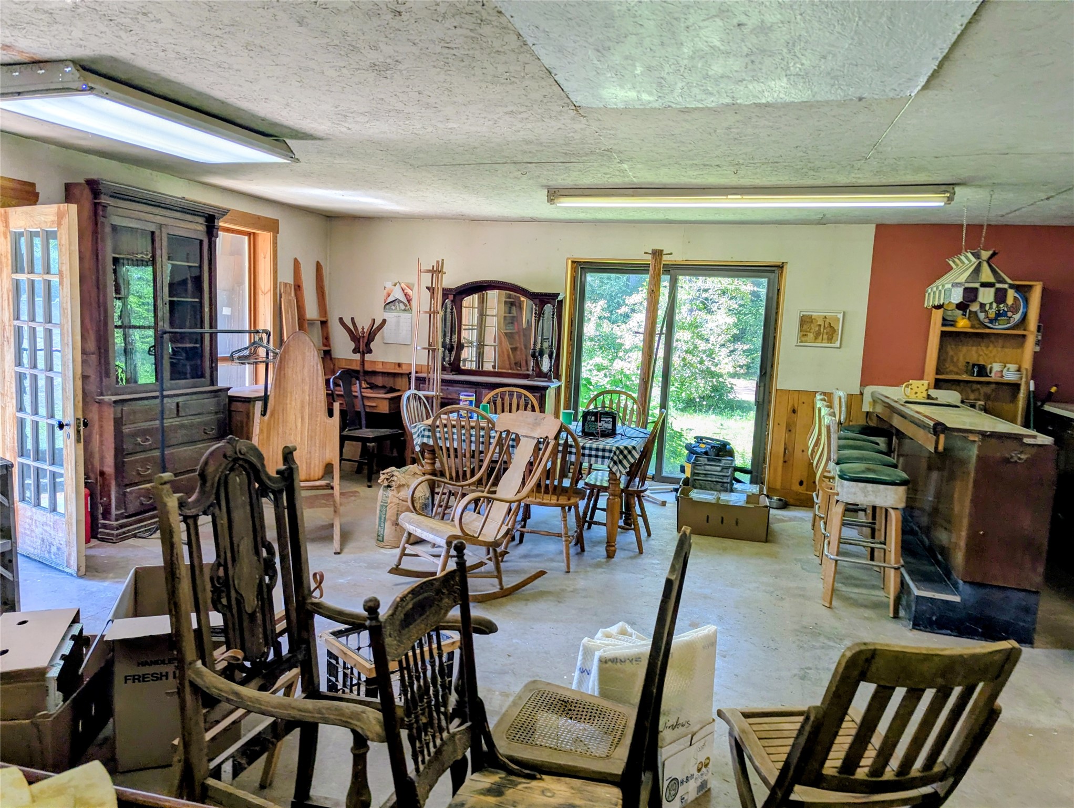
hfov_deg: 71.5
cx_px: 537
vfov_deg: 56.9
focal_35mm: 24
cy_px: 404
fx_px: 746
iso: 43
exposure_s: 1/60
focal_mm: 6.81
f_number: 1.85
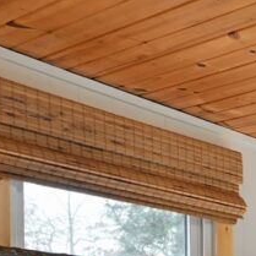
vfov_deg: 21.1
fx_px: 611
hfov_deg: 17.8
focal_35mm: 73
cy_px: 350
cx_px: 488
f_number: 5.6
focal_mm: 15
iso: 100
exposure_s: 1/6
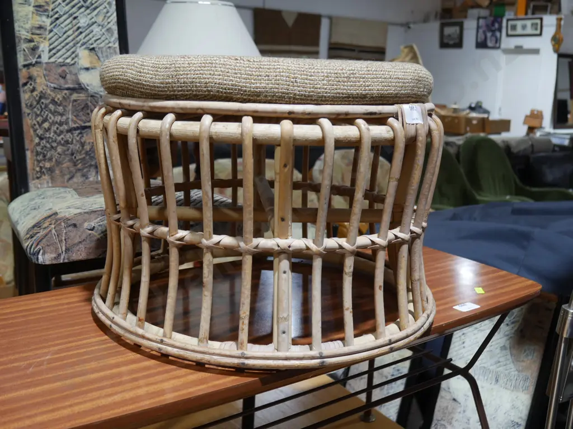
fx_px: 662
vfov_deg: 36.0
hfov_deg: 46.8
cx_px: 286
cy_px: 214
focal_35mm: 40
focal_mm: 20
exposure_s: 1/60
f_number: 4.4
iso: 400
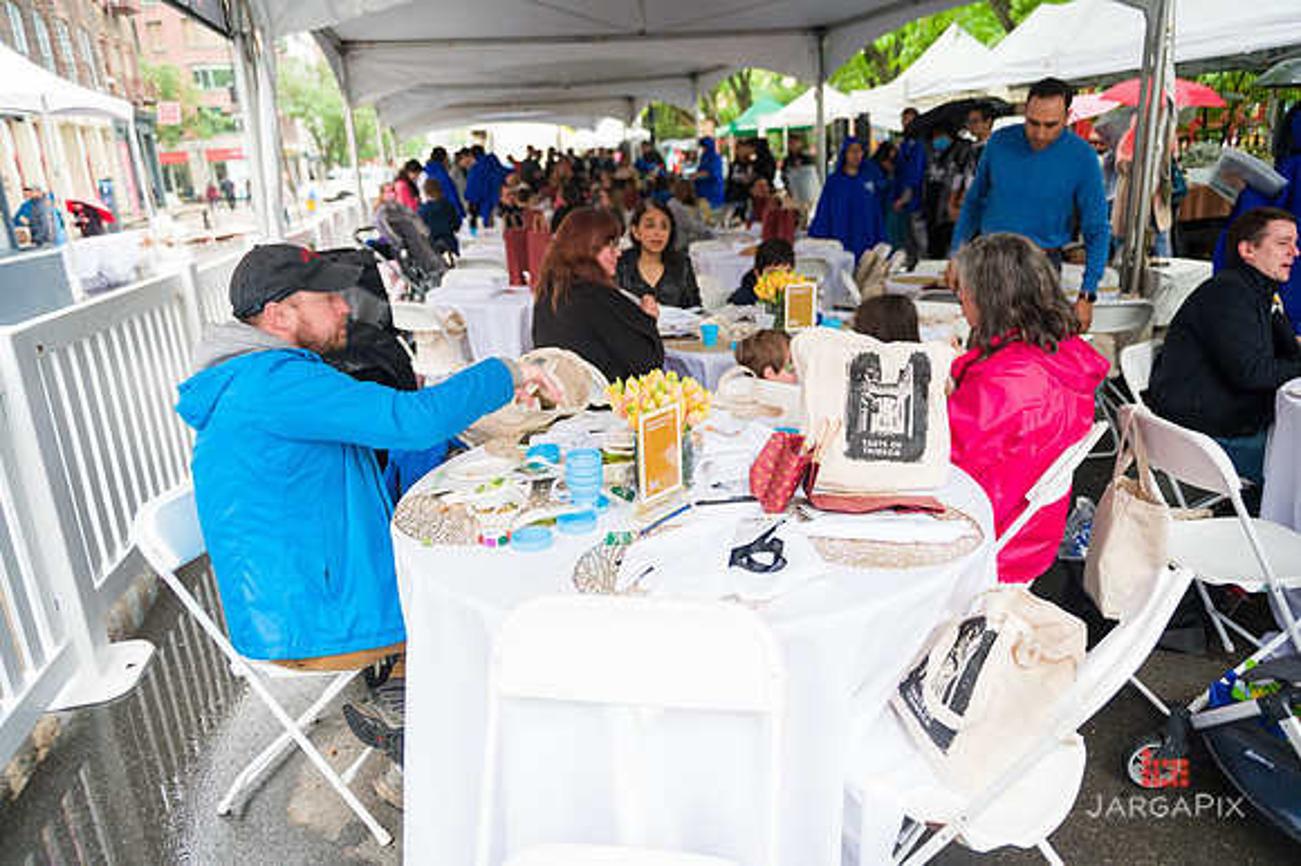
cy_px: 433
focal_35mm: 26
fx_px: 939
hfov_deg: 69.4
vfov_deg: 49.5
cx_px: 650
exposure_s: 1/640
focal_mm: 26
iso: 1000
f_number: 3.2
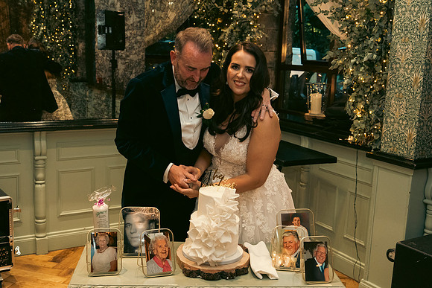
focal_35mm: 42
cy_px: 144
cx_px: 216
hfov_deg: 46.4
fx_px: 504
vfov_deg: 31.9
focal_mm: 28
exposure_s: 1/160
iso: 2500
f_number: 3.5
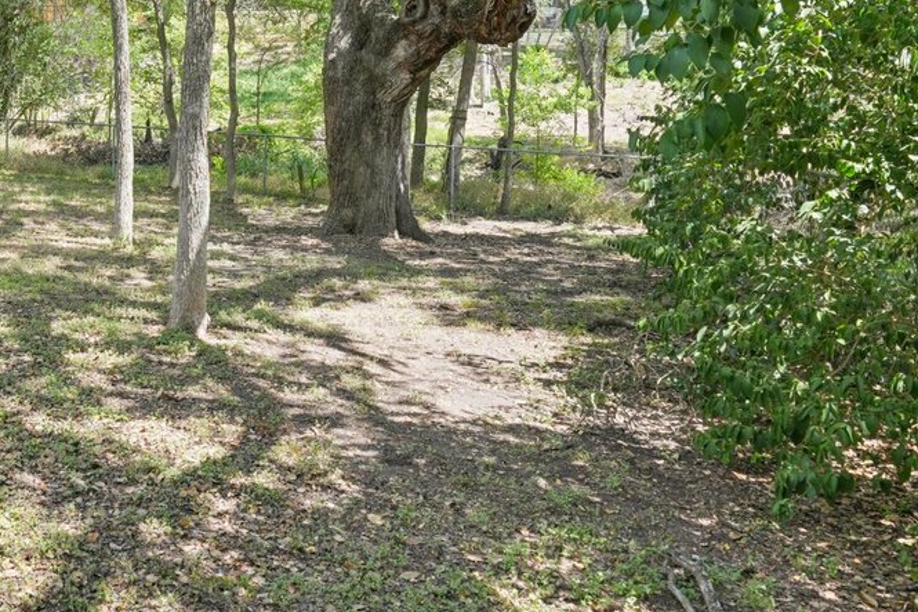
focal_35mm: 39
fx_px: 994
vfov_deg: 32.4
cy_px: 57
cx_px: 77
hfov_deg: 44.7
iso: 200
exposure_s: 1/90
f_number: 8
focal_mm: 16
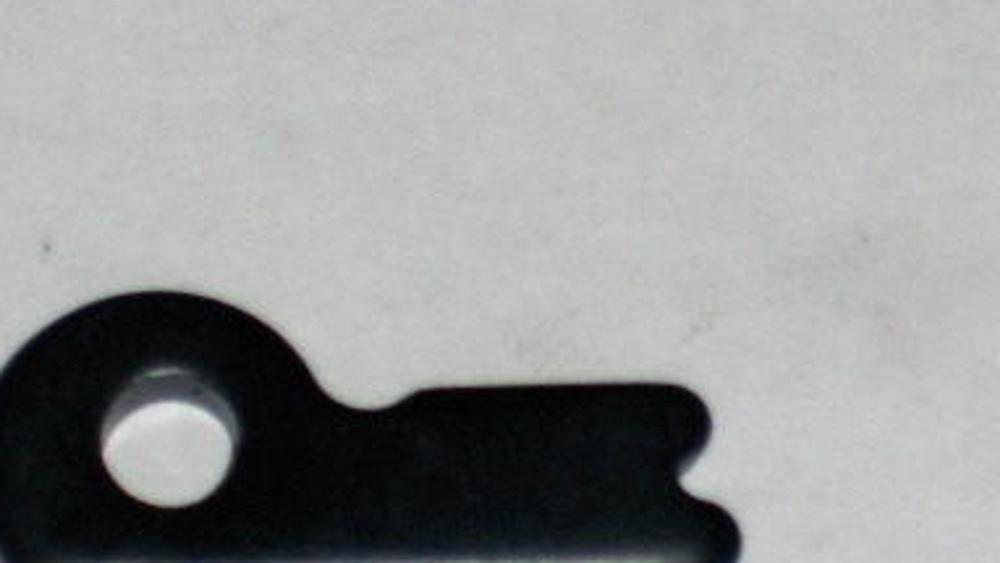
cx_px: 390
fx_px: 5967
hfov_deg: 9.6
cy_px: 390
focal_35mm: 225
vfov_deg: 5.4
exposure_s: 1/125
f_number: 5
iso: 100
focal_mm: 22.5
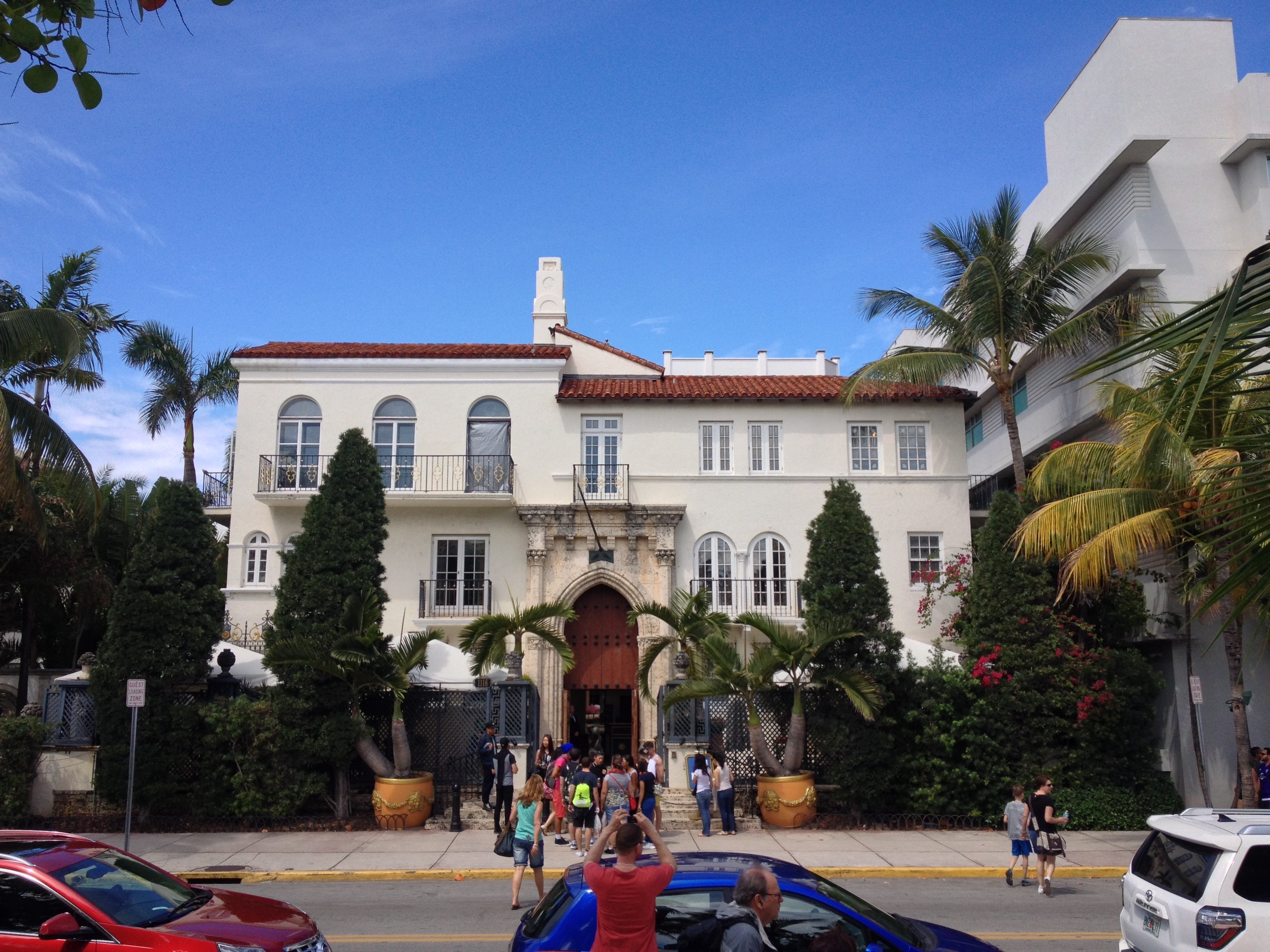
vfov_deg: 40.7
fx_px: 1284
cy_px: 476
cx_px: 635
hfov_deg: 52.6
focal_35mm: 35
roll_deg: +0.5
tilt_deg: +7.9
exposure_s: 1/1104
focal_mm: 4.28
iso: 50
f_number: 2.4
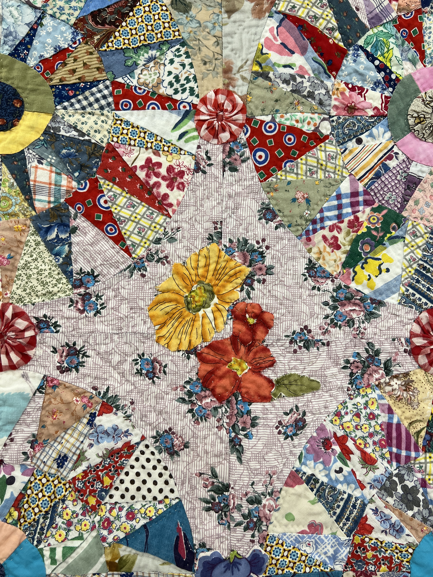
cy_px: 288
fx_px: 434
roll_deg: +2.8
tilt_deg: +3.8
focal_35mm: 26
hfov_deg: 53.1
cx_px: 216
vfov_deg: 67.3
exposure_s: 1/60
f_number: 1.5
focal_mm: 5.7
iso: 80
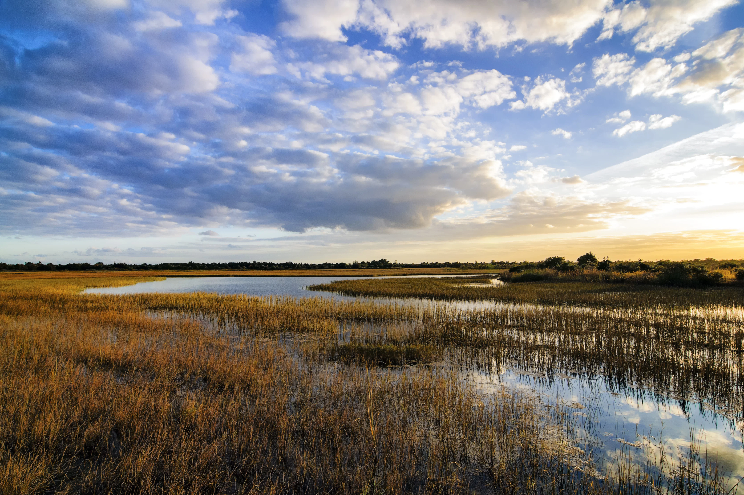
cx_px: 372
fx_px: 372
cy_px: 248
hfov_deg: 90.1
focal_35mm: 18
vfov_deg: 67.3
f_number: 11
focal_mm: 12
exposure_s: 1/160
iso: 400
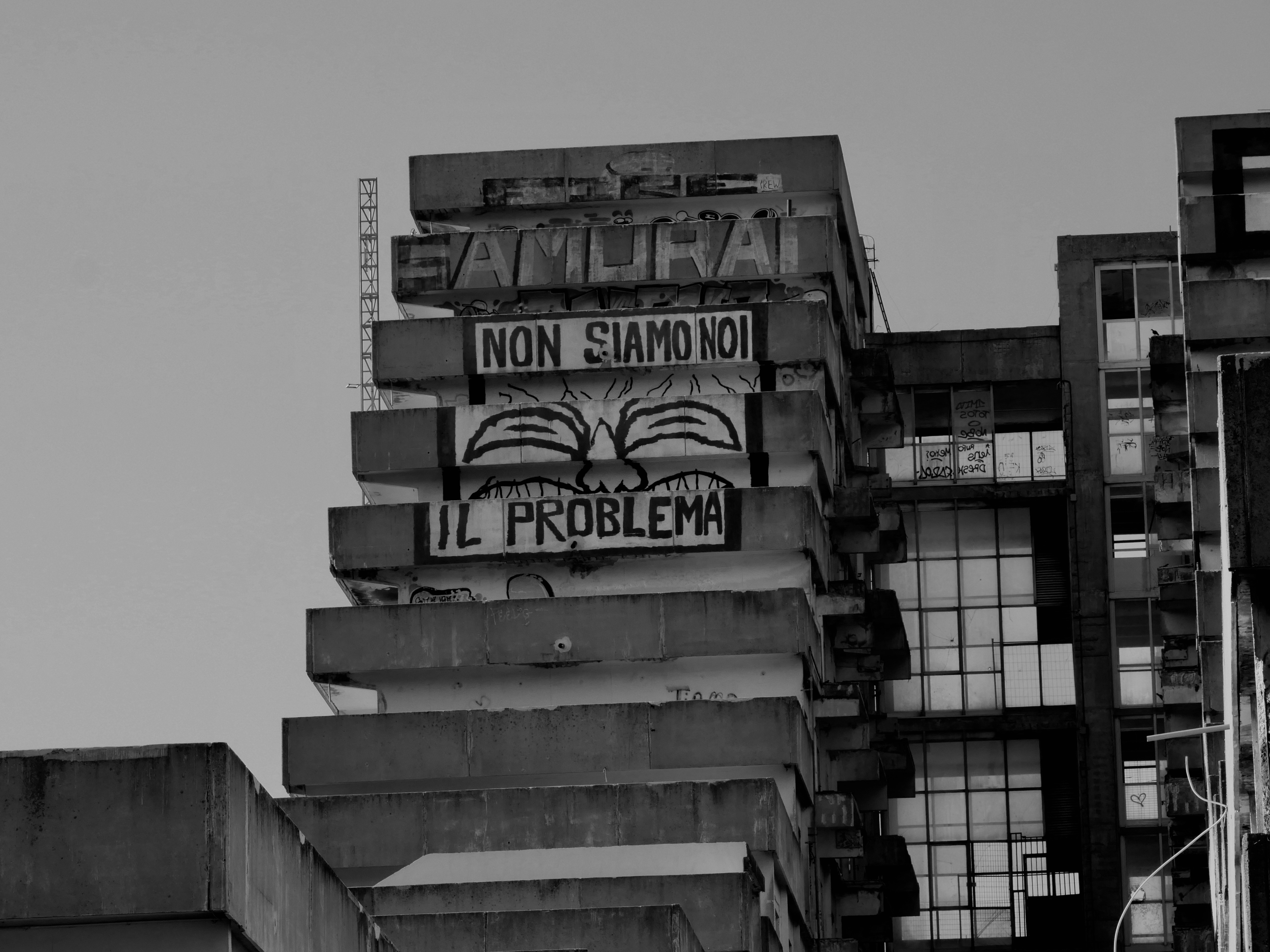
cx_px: 635
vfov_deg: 8.7
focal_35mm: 170
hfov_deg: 11.6
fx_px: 6237
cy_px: 476
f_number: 16
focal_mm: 85
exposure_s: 1/160
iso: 800
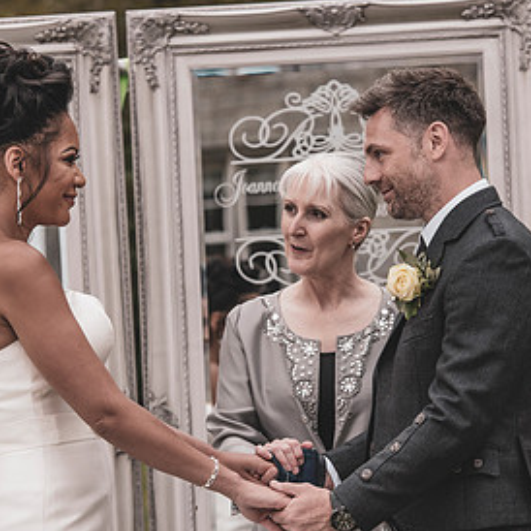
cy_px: 354
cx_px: 202
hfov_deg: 7.5
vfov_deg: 7.5
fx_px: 4061
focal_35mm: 234
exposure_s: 1/320
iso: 250
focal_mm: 130
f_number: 5.6
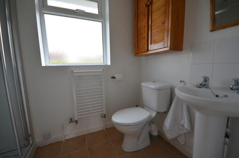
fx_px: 99
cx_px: 120
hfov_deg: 100.5
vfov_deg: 77.0
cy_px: 79
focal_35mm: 15
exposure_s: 1/100
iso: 400
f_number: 5
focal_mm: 10
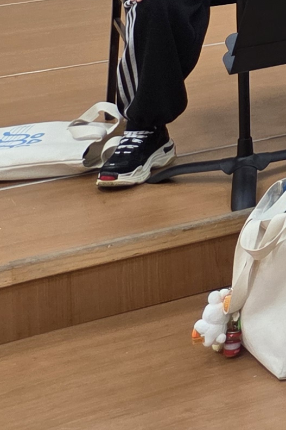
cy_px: -245
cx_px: 1038
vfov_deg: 15.4
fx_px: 1442
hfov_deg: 8.2
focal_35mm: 121
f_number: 1.8
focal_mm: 5.4
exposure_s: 1/120
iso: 160
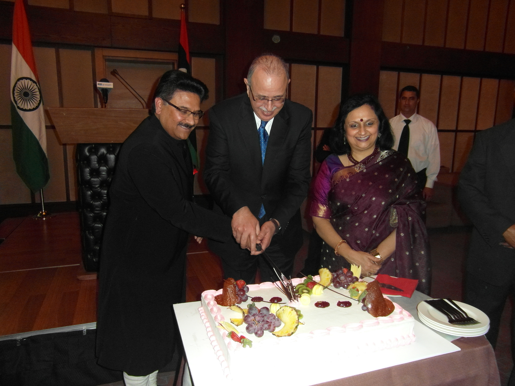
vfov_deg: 56.8
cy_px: 193
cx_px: 258
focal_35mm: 24
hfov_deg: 71.6
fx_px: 357
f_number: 3.2
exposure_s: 1/30
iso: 240
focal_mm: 4
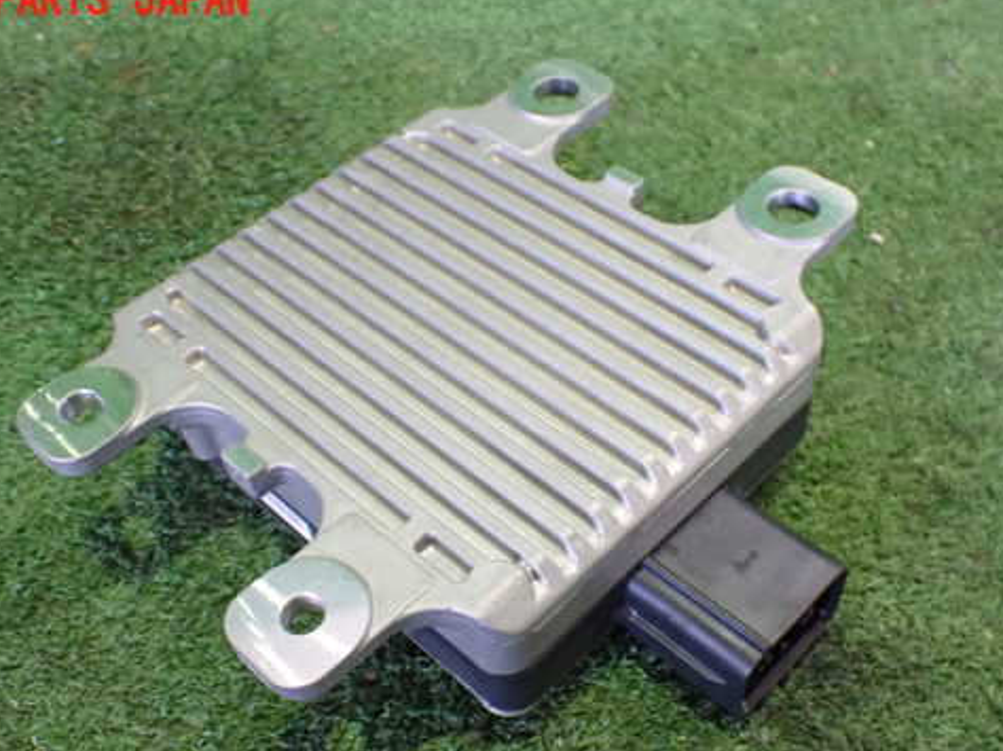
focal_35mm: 38
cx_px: 499
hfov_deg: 49.0
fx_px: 1100
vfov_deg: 37.5
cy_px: 451
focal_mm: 5.4
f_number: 2.3
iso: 800
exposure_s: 1/50
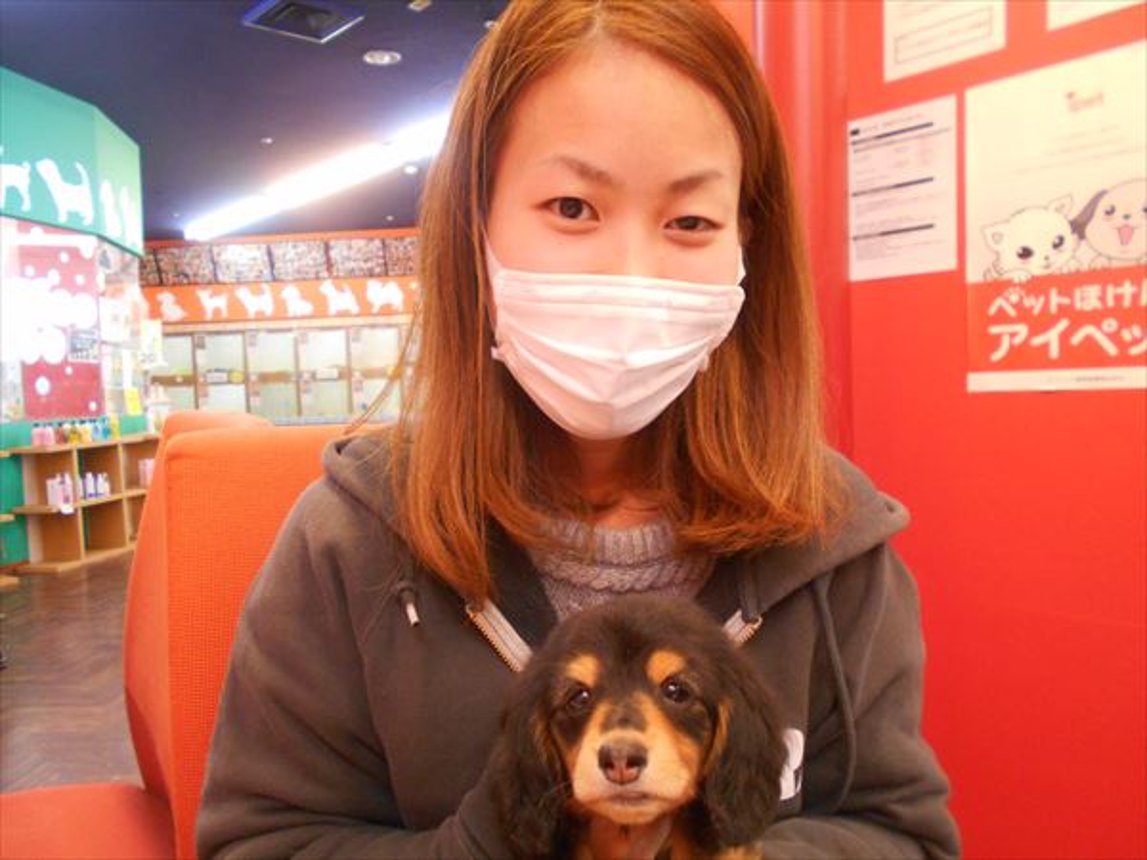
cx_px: 574
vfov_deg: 53.1
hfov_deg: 67.3
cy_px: 430
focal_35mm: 26
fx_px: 862
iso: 400
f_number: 3.2
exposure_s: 1/30
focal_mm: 4.6
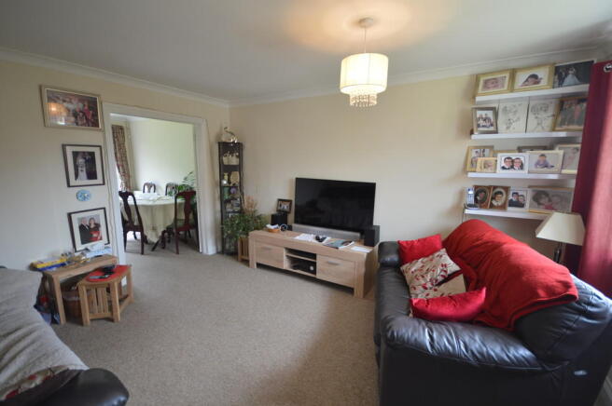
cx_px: 306
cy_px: 203
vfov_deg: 77.2
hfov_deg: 100.4
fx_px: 255
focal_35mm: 15
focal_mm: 10
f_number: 4
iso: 400
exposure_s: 1/40
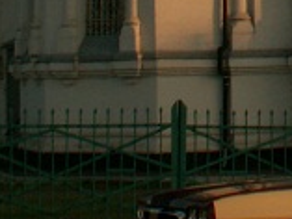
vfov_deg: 7.7
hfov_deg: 10.5
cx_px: 418
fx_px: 1545
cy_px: -244
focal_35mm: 183
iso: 50
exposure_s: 1/200
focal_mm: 5.86
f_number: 6.3
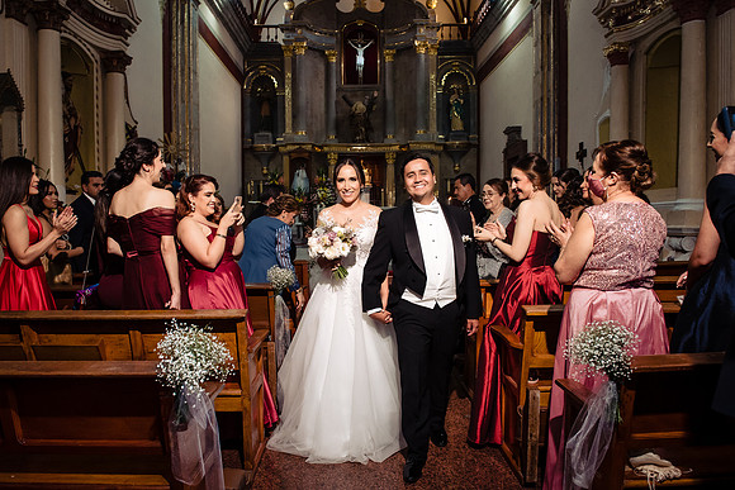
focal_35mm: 26
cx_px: 359
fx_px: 535
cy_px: 257
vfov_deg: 49.2
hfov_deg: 69.0
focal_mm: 24
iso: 2000
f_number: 5.6
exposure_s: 1/100
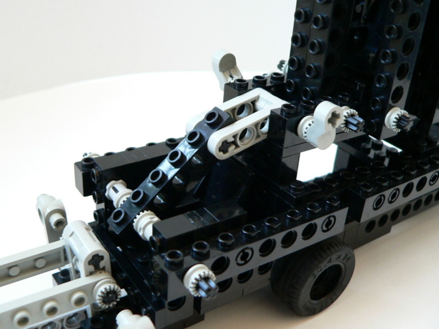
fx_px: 507
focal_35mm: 40
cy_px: 164
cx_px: 220
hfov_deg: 46.8
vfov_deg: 36.0
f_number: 2.8
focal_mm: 6.7
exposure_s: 1/20
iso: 200
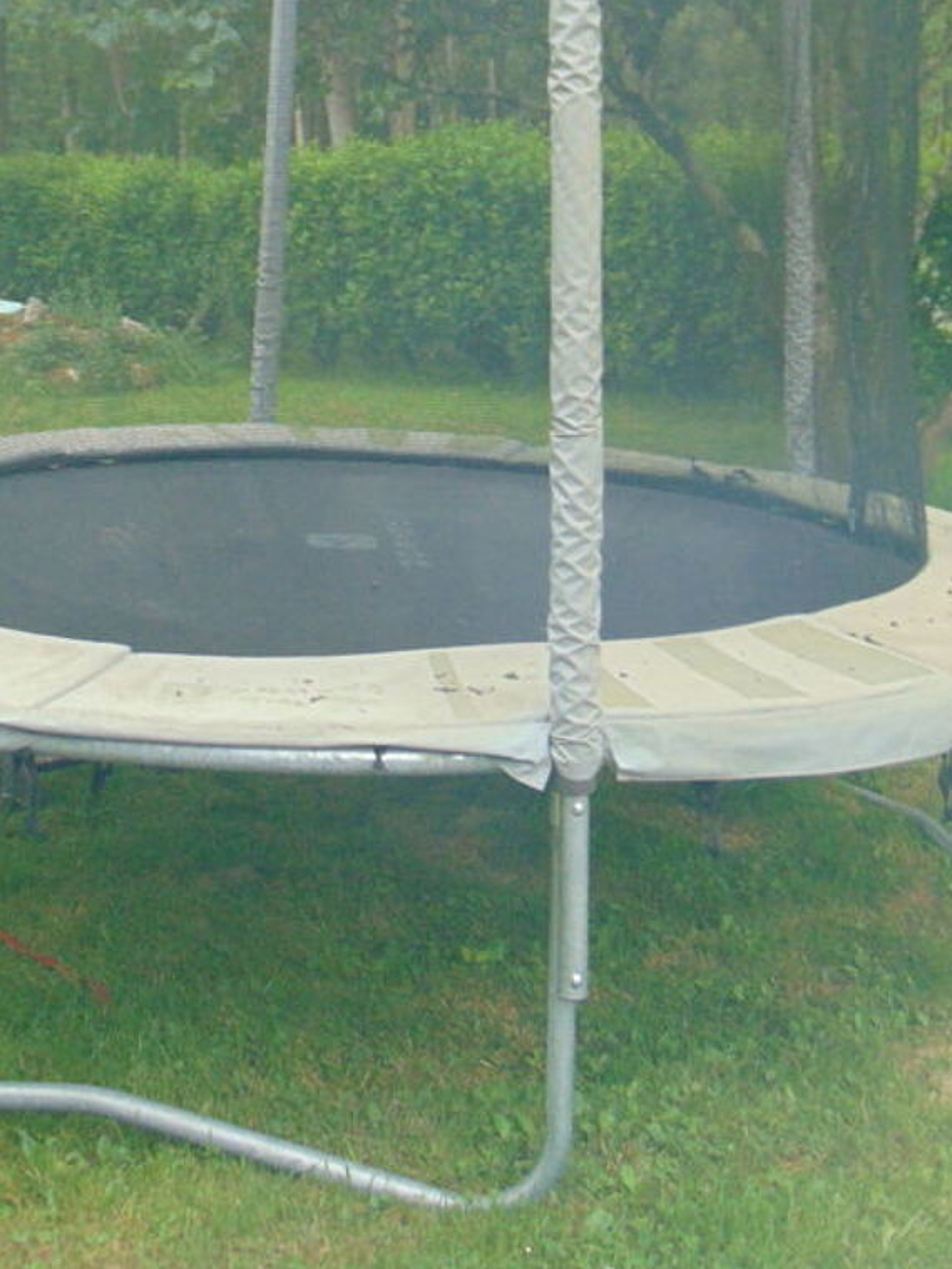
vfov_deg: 32.0
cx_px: 407
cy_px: 192
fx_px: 2126
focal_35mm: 58
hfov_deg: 25.2
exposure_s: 1/30
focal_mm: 5.8
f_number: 3.2
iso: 100
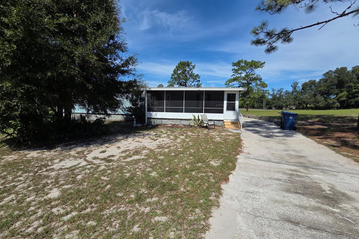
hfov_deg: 104.3
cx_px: 181
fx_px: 140
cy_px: 116
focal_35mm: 14
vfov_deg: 81.2
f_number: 2.2
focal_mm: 2.2
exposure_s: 1/2859
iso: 50
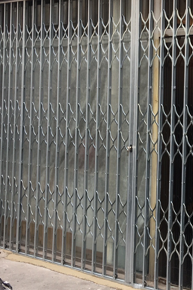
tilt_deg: +0.4
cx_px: 222
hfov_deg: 18.3
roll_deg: -1.5
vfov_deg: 28.3
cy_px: 105
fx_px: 571
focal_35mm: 71
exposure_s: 1/100
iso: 32
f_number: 2.2
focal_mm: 4.15
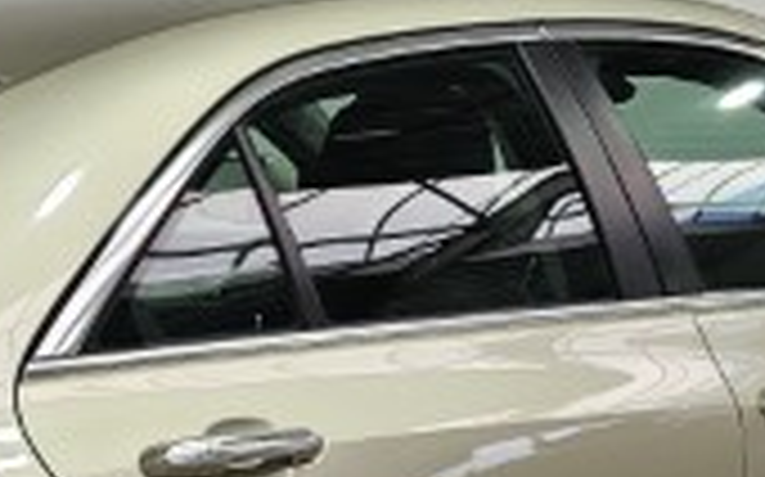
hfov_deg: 21.8
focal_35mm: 92
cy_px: 680
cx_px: 4
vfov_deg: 13.5
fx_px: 1917
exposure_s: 1/190
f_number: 1.7
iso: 64
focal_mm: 6.3
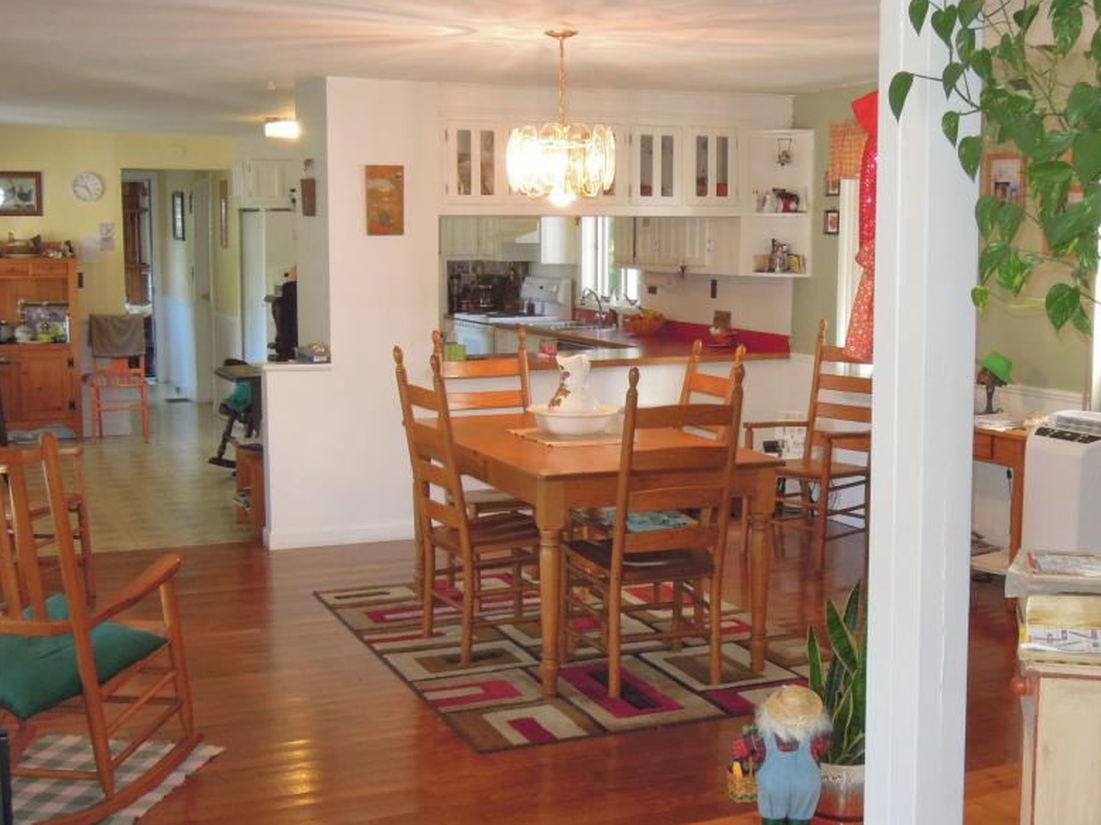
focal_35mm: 46
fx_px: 1463
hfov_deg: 41.2
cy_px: 398
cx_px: 594
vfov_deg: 31.5
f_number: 3.2
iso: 400
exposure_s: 1/40
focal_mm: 6.3
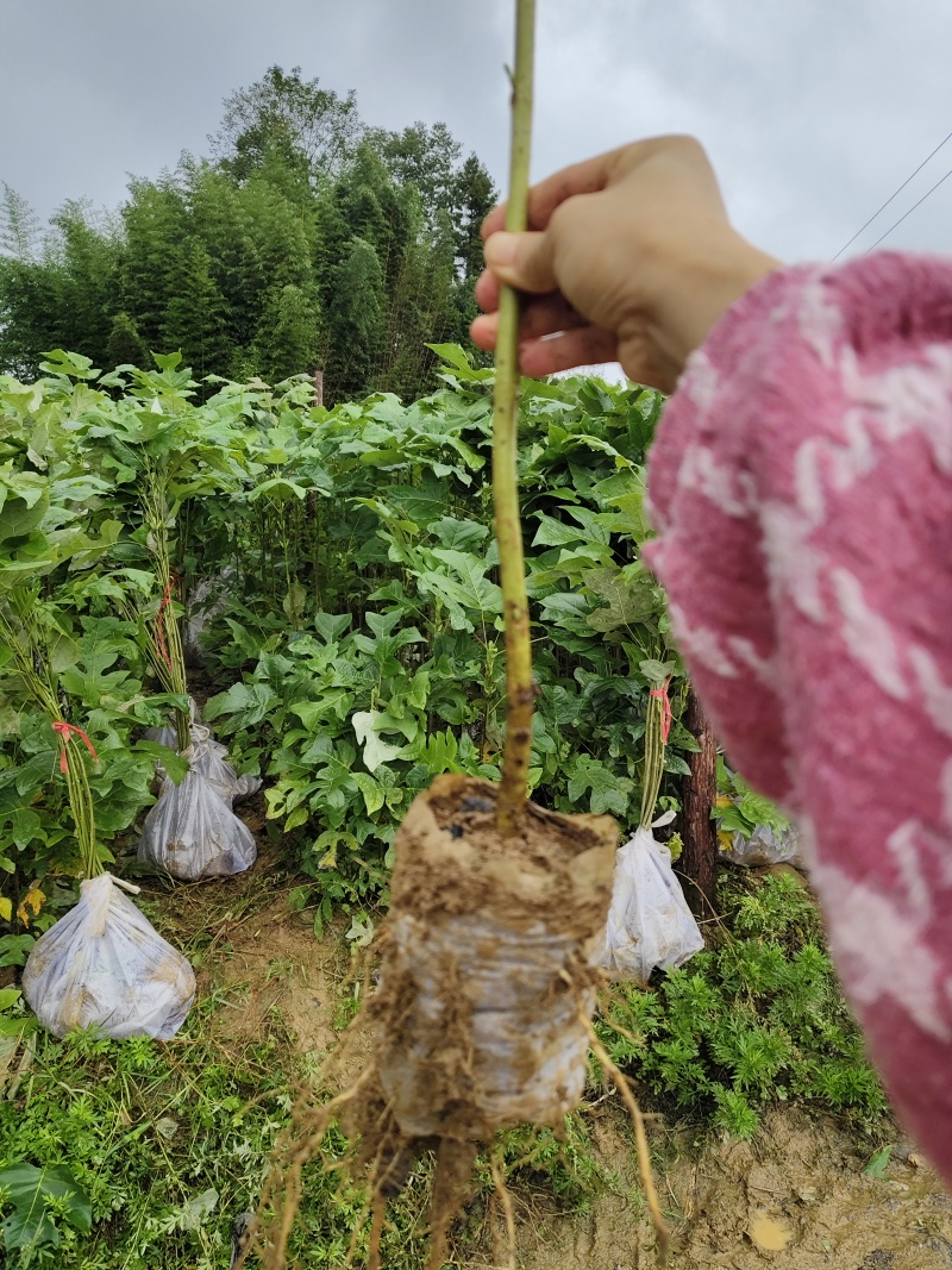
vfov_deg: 71.6
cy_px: 635
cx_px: 476
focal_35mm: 24
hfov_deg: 56.8
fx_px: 880
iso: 62
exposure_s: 1/268
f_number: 1.88
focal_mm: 5.56
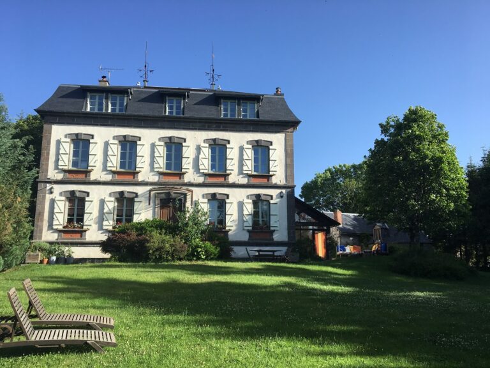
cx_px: 245
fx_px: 411
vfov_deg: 48.2
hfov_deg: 61.7
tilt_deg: +11.0
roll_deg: -0.1
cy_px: 184
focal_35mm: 29
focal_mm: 4.15
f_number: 2.2
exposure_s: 1/938
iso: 25
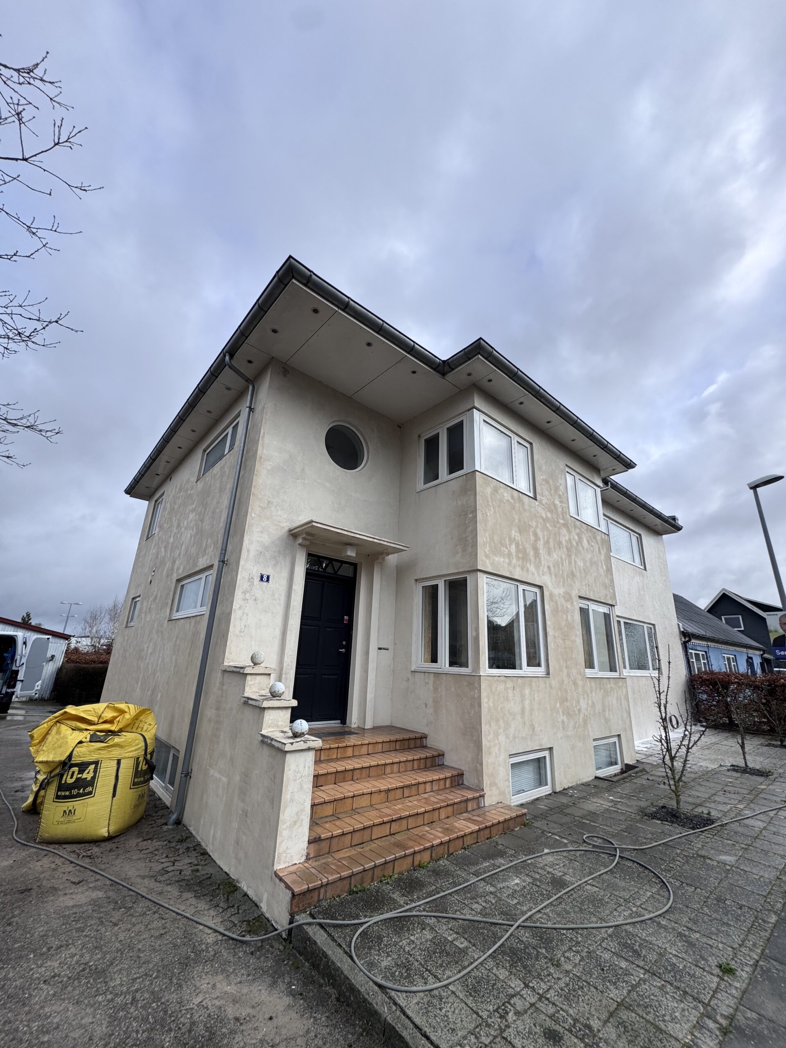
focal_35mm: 14
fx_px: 424
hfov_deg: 85.7
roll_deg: +0.3
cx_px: 393
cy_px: 524
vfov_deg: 102.1
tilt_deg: +18.9
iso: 50
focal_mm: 2.22
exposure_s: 1/1748
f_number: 2.2
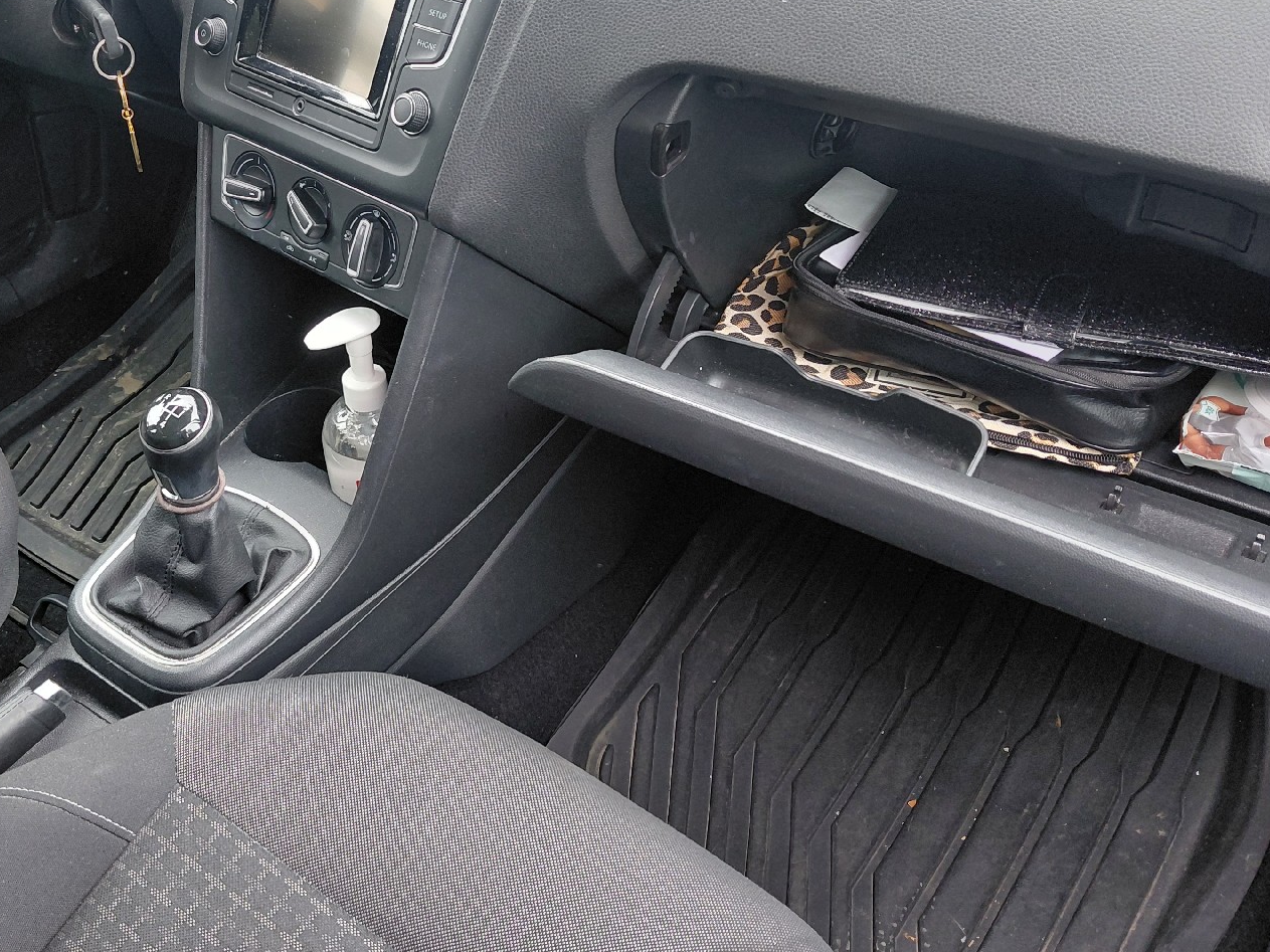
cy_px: 357
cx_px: 420
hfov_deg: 48.1
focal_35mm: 38
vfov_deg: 37.5
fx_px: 1394
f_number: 1.8
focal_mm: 4.69
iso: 64
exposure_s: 1/120
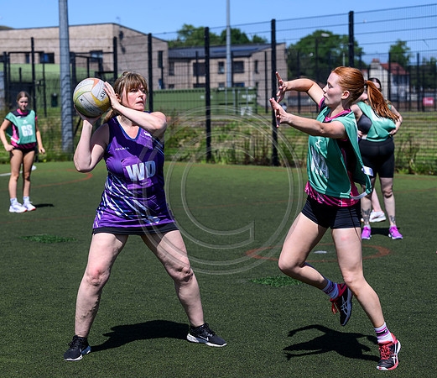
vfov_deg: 16.6
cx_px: 148
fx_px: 1289
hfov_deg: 19.2
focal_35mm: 97
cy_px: 163
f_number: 4
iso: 250
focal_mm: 72
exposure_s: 1/2500
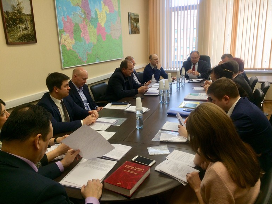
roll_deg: +3.2
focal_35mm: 29
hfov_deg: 61.6
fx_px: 228
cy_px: 102
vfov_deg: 48.3
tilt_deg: -15.1
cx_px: 136
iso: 50
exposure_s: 1/100
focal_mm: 4.15
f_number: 2.2
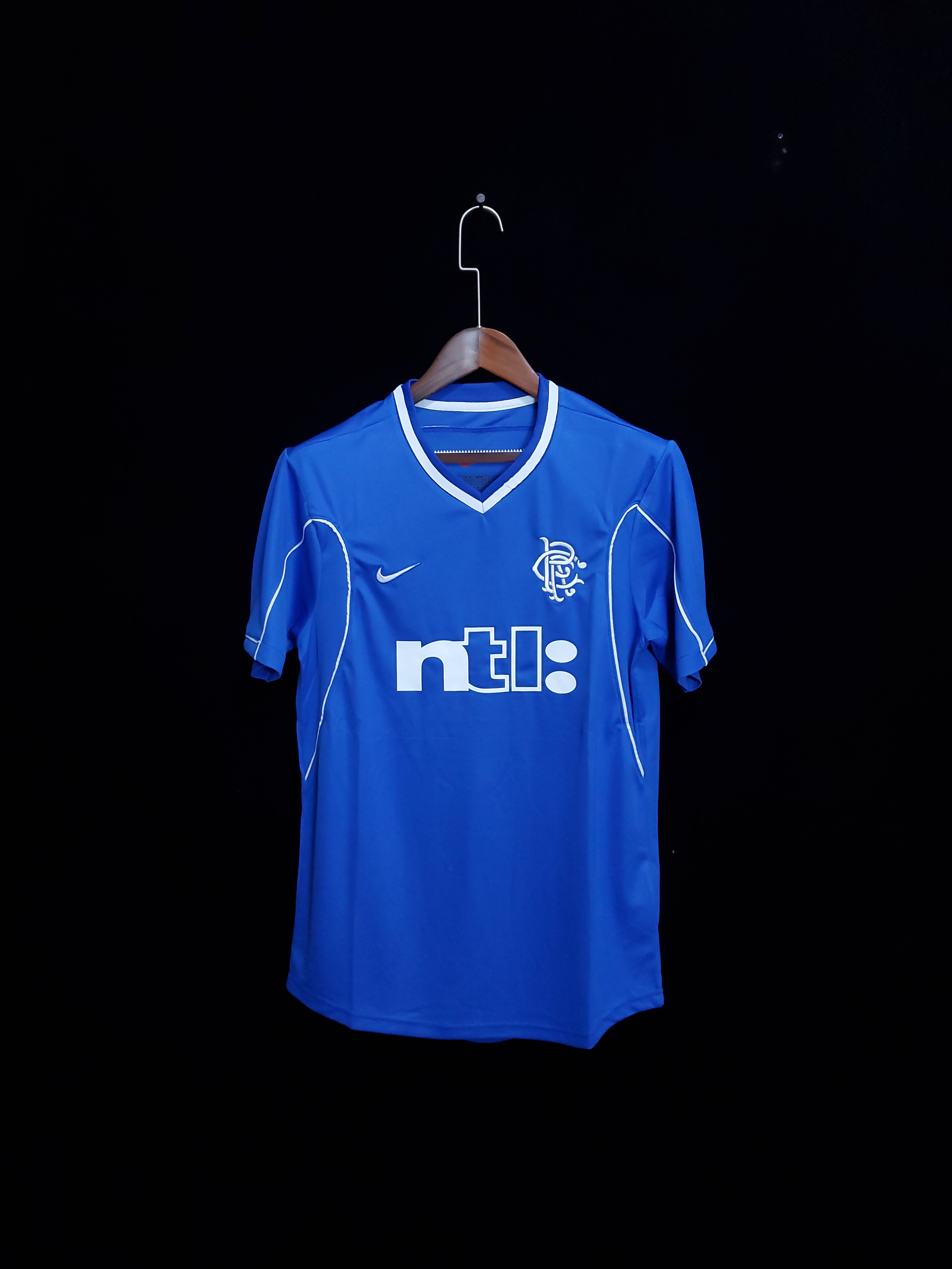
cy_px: 634
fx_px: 953
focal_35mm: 26
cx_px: 476
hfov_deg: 53.1
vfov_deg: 67.3
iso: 200
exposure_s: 1/30
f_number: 1.5
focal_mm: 4.3
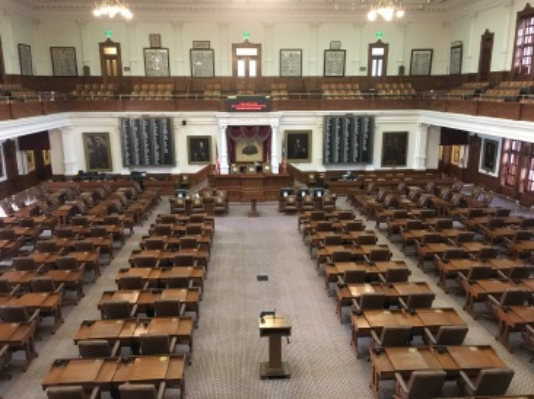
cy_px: 200
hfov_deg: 61.7
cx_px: 267
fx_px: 447
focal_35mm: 29
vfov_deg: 48.2
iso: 250
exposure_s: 1/15
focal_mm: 4.15
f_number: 2.2
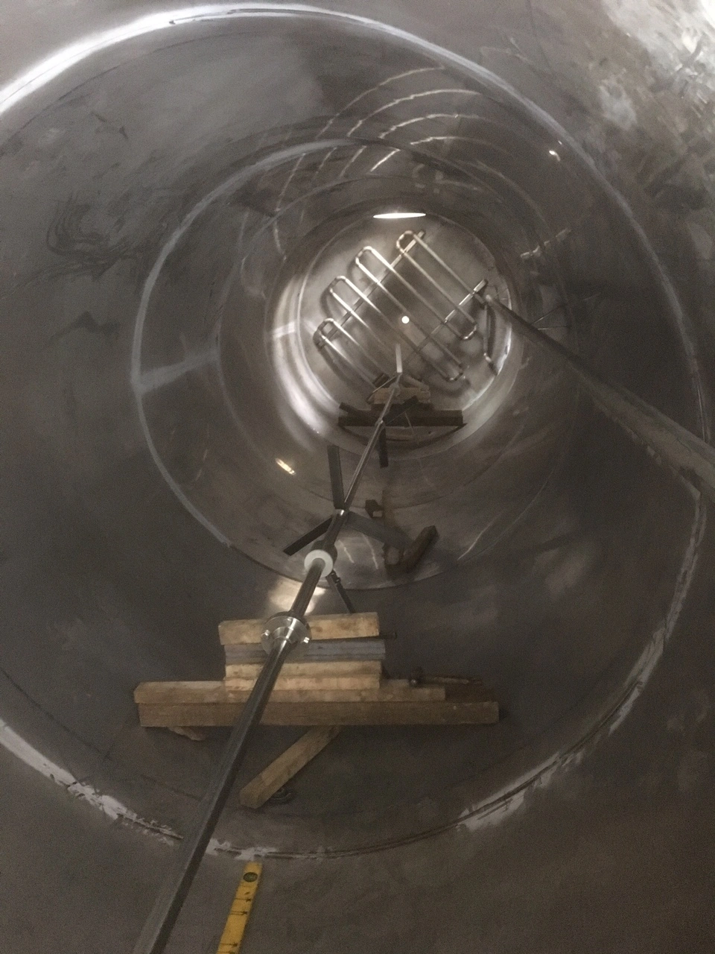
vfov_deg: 61.7
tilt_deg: -15.0
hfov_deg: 48.2
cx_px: 358
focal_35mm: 29
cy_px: 477
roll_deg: +3.0
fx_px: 799
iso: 640
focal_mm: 4.15
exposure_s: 1/17
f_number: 2.2
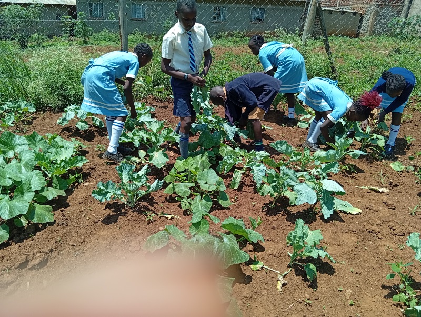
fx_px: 317
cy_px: 158
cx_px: 210
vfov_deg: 53.2
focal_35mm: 26
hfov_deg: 67.2
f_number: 1.8
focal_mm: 3.96
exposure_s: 1/431
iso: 50
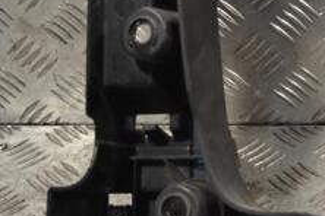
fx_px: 1174
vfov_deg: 10.5
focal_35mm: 130
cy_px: 15
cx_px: 345
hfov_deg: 15.4
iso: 400
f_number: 5
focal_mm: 32
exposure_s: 1/100
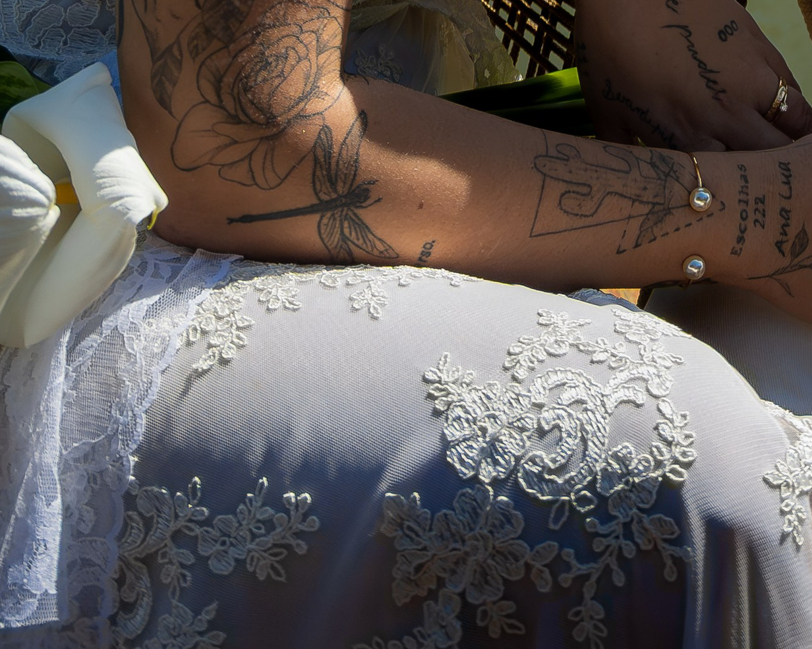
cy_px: -544
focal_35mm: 79
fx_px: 1898
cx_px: 810
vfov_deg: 16.2
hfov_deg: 23.2
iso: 500
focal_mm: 18
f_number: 3.5
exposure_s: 1/4000
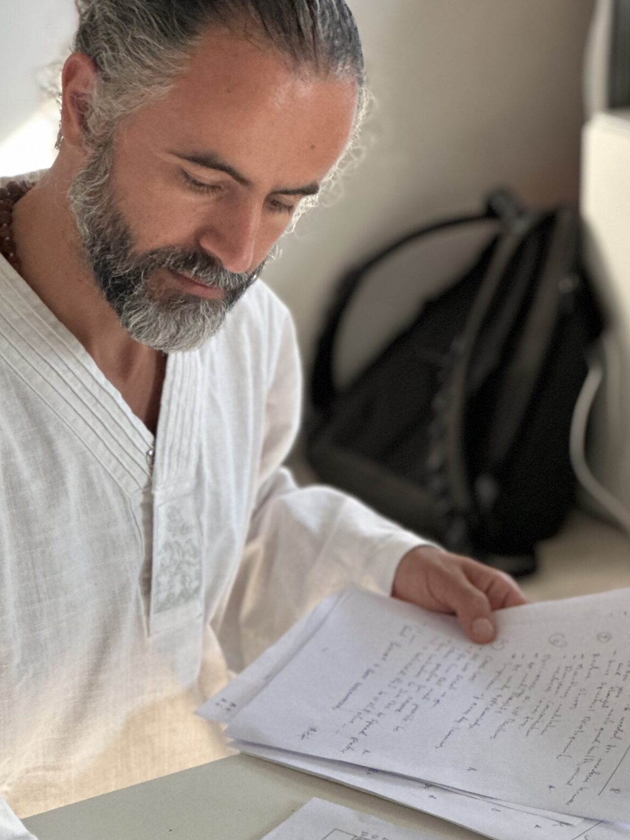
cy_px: 439
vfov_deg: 15.6
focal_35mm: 126
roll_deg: +0.4
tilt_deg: -18.8
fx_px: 3058
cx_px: 323
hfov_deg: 11.8
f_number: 2.8
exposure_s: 1/121
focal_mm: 9
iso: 200
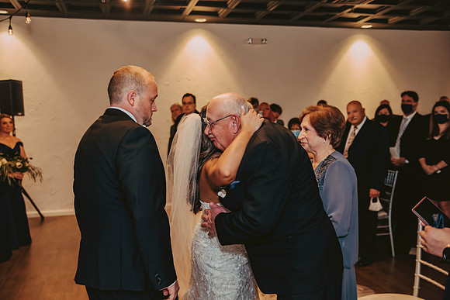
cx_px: 225
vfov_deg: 31.9
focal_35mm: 42
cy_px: 150
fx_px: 525
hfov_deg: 46.4
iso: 1250
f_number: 3.2
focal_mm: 42
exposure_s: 1/60
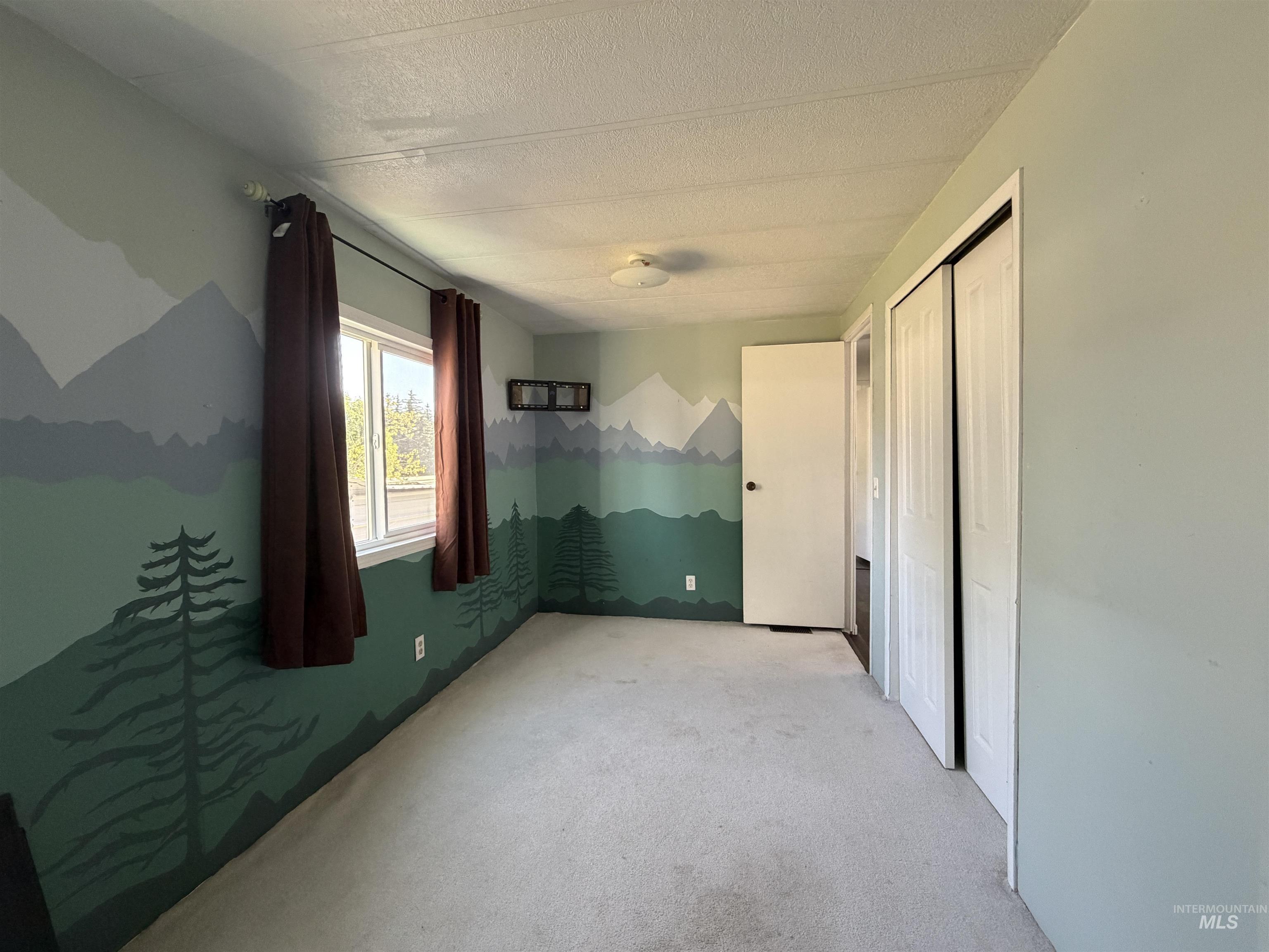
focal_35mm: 14
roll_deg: +1.0
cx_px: 634
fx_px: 513
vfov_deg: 85.7
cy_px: 476
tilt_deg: -1.6
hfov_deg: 102.1
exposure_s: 1/84
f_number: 2.2
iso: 320
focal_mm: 2.22
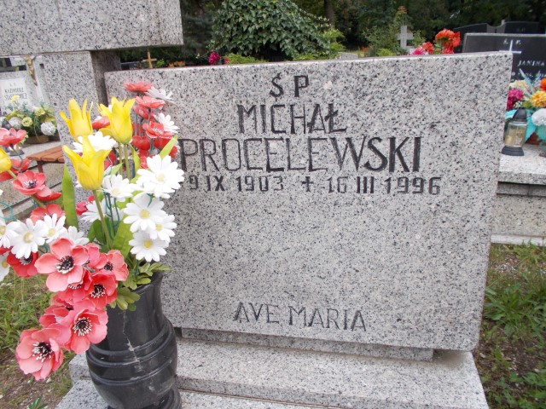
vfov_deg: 46.8
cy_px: 204
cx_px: 273
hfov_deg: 60.0
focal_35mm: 30
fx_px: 473
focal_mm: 5.3
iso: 80
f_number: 3.4
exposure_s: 1/200
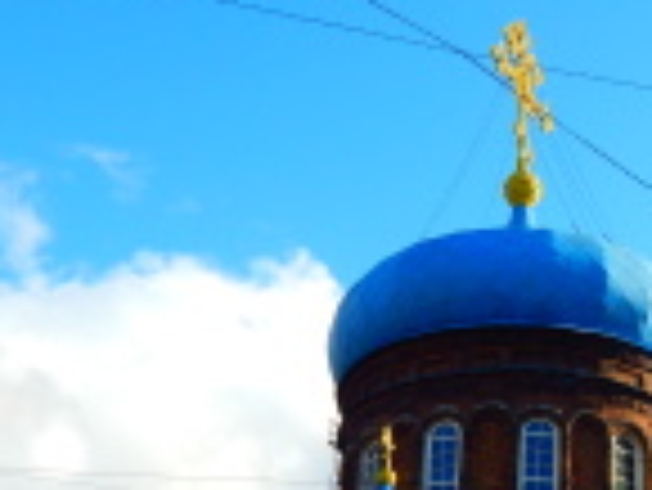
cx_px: 558
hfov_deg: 25.3
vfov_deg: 18.9
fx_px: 1414
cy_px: 528
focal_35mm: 75
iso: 125
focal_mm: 5.6
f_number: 3.2
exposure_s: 1/800
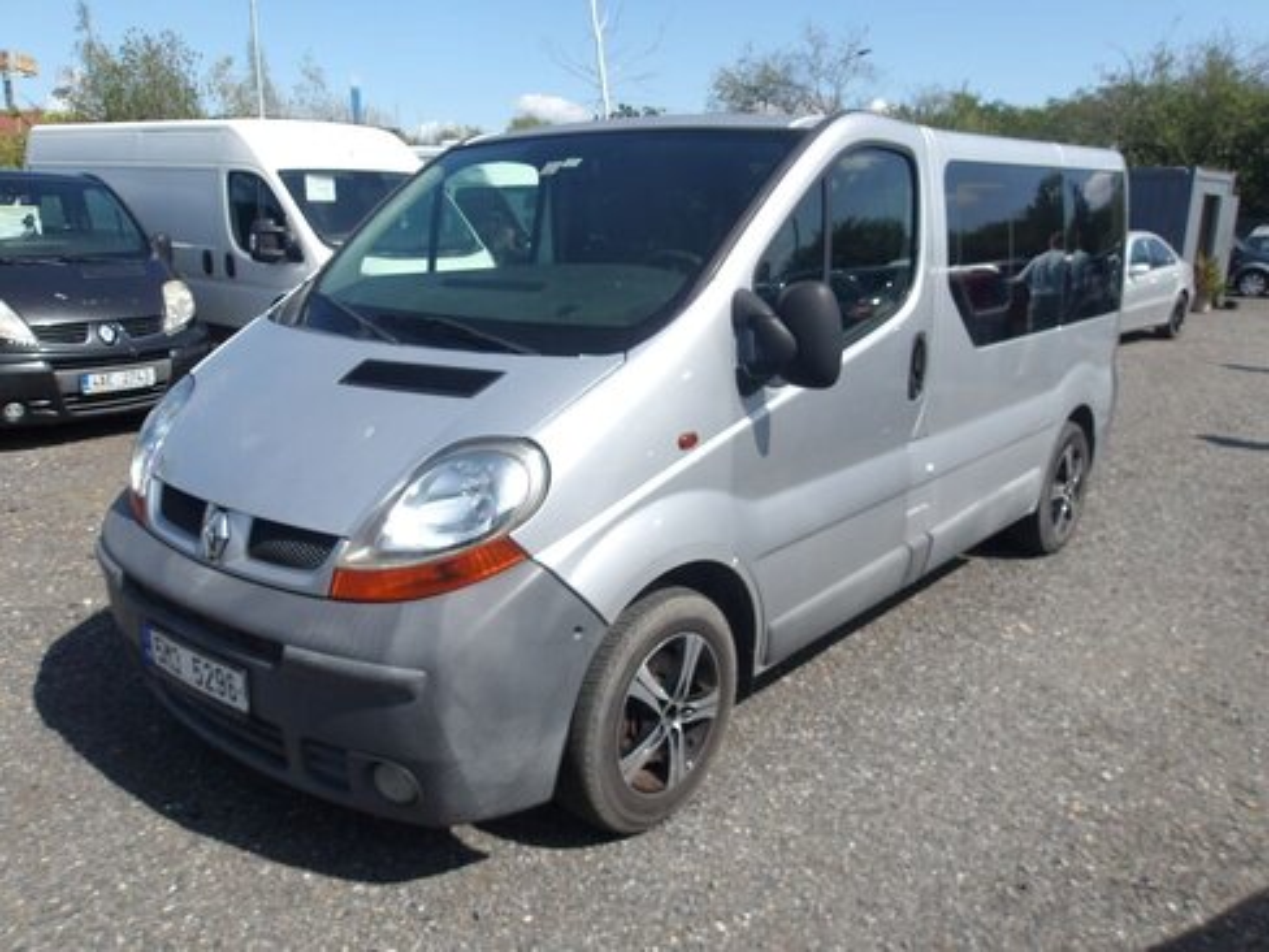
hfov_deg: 65.3
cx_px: 634
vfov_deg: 51.4
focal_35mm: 27
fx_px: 990
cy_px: 476
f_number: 10.4
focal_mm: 4.9
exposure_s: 1/116
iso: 100
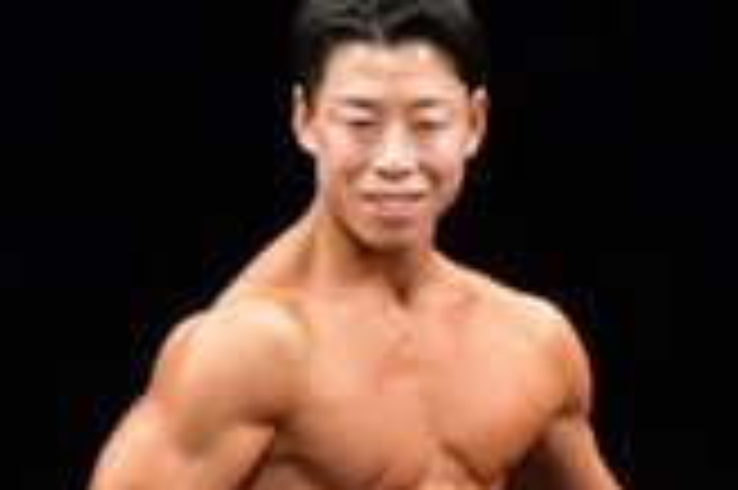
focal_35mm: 1279
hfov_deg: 1.6
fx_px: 26193
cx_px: 938
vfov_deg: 1.1
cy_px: 656
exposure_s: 1/400
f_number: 5.6
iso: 3200
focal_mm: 180
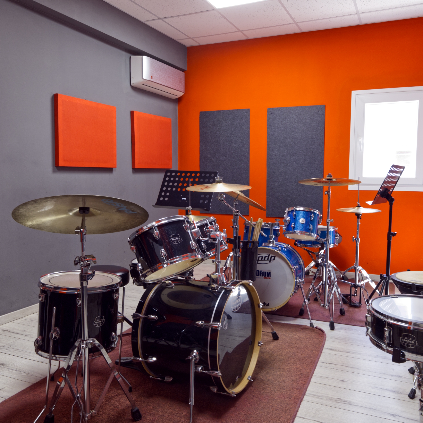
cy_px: 211
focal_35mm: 27
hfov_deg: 59.0
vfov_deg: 59.1
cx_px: 230
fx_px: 373
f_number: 8
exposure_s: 1/2
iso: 320
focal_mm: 13.8
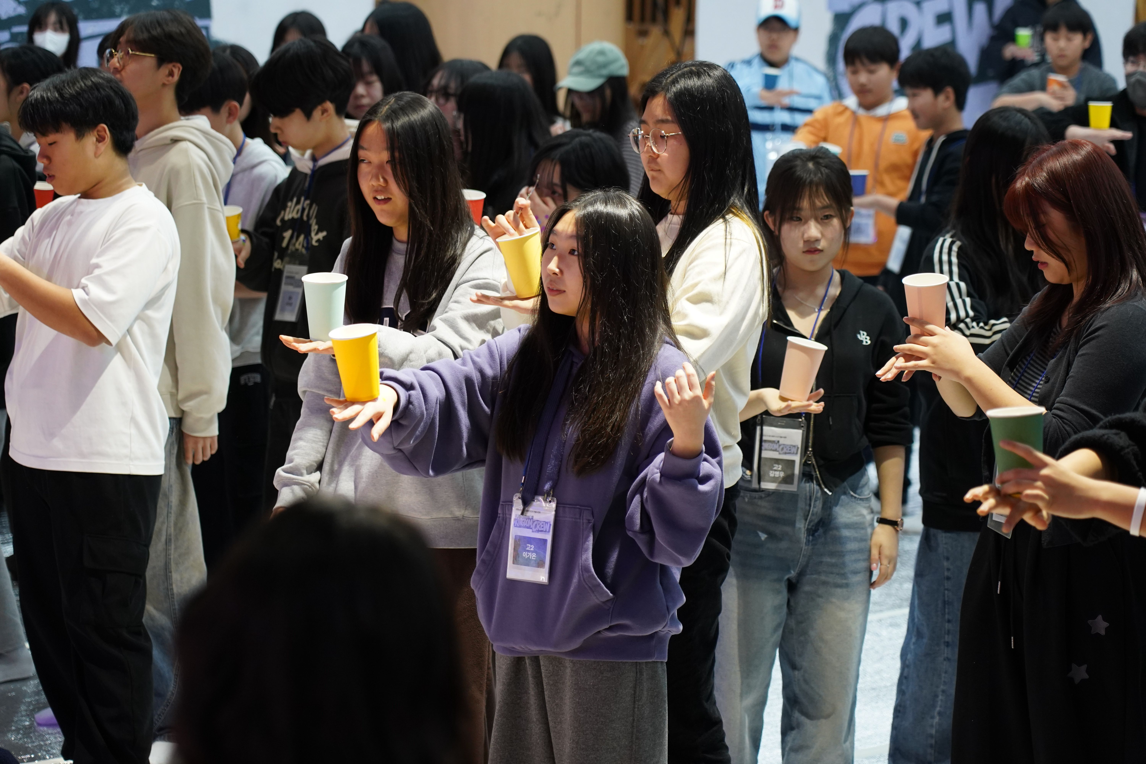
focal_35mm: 105
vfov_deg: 13.0
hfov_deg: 19.5
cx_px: 573
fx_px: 3342
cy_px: 382
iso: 2000
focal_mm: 105
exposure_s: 1/125
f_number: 4
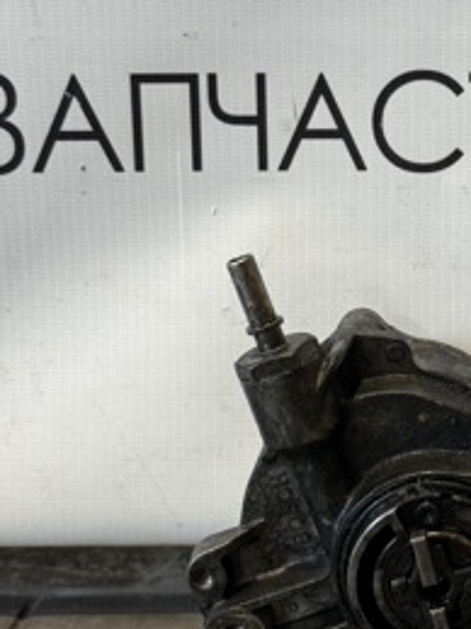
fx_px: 1616
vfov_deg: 22.0
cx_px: 412
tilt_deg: -10.6
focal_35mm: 89
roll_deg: -0.5
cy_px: 338
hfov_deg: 16.4
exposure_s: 1/50
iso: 80
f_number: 1.78
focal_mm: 6.76
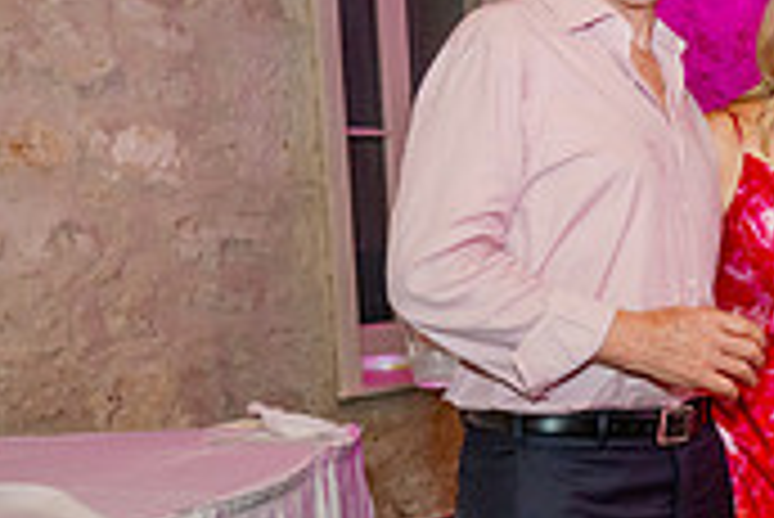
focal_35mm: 81
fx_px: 1743
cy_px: 462
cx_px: 963
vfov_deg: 16.7
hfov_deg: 22.7
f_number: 3.5
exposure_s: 1/60
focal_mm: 24
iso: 1250
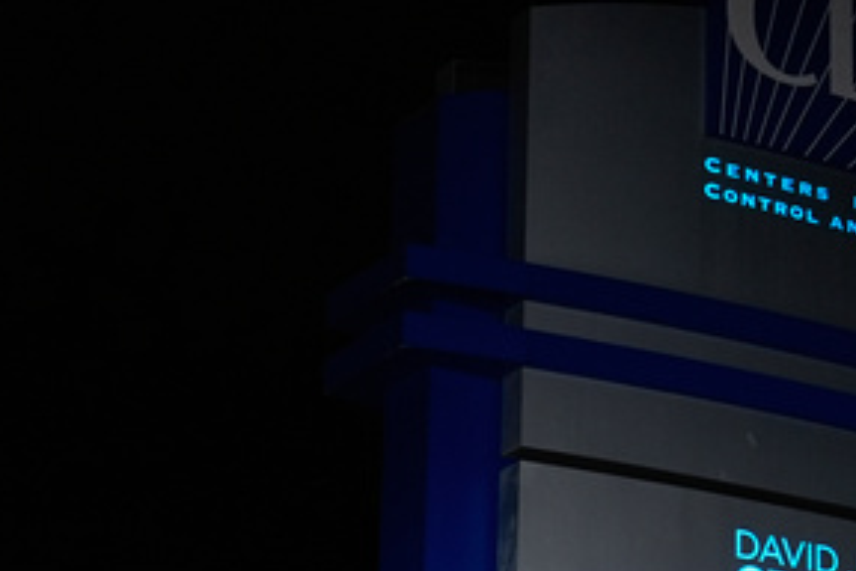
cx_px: 811
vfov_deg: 9.4
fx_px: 3471
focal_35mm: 146
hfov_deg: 13.9
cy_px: 458
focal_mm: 41
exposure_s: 1/200
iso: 640
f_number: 5.6
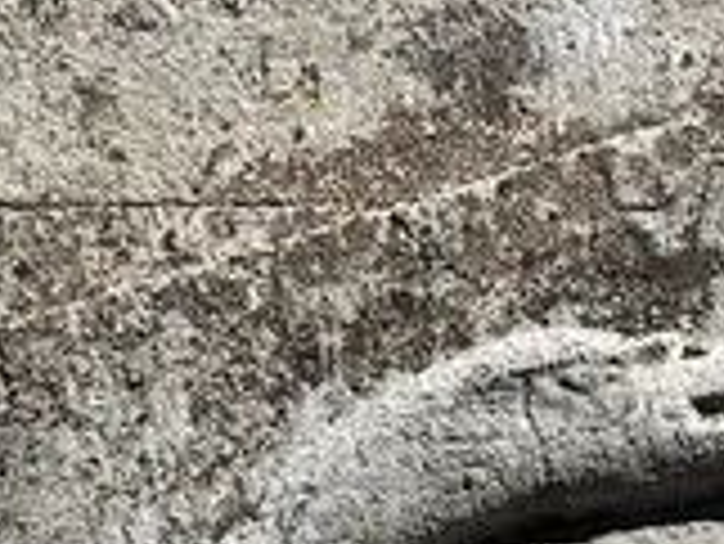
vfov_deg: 4.4
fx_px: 6991
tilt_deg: +16.1
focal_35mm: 334
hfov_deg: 5.9
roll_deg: +1.1
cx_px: 661
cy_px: 1149
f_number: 2.8
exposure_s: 1/874
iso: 25
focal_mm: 9
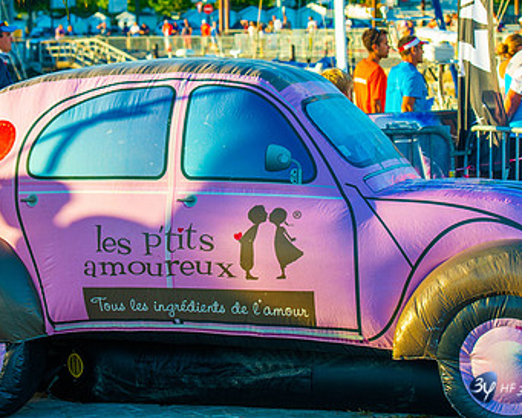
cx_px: 246
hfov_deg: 14.6
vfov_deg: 11.7
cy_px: 125
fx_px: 2040
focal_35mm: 132
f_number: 5.6
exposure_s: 1/125
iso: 100
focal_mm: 80
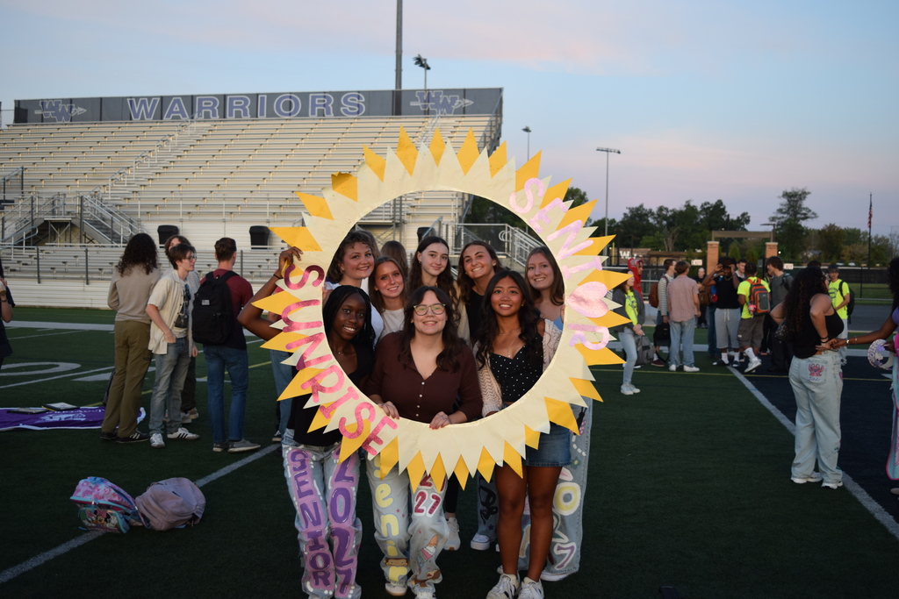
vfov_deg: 35.5
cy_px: 300
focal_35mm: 38
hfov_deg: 51.3
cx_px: 450
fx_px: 937
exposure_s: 1/80
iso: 400
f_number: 4.5
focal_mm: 25
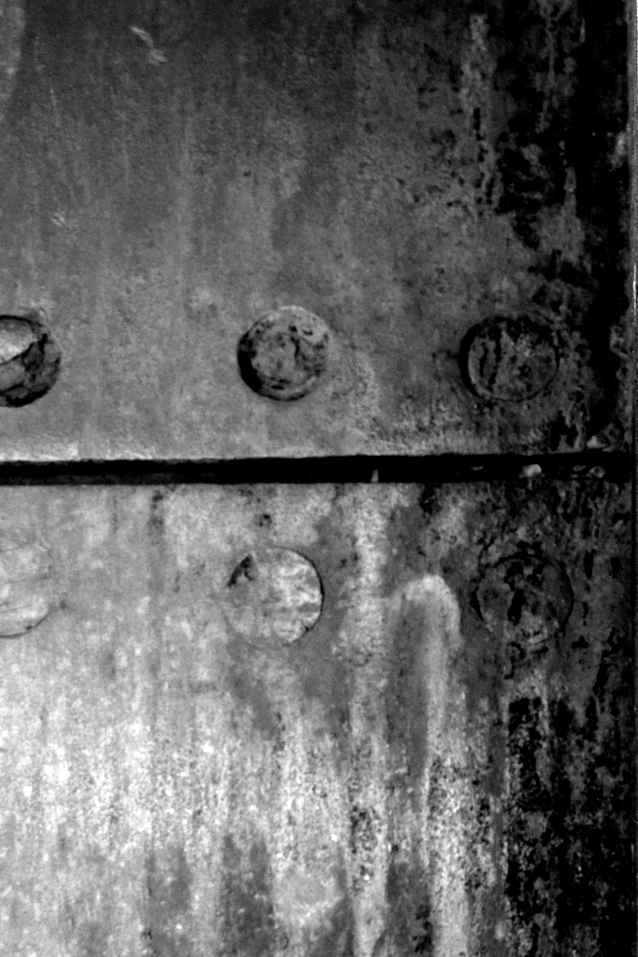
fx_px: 6272
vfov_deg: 8.7
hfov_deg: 5.8
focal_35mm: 236
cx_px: 537
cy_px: 478
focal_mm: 30.3
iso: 320
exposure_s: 1/125
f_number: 4.5
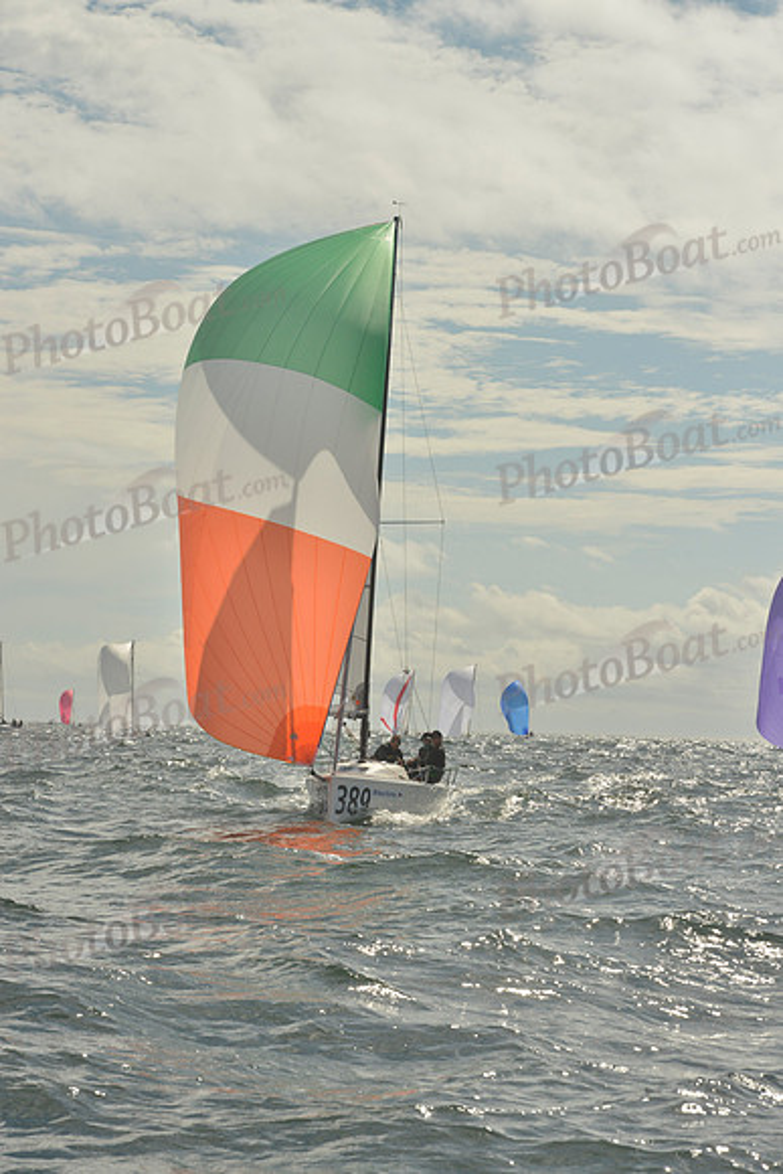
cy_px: 587
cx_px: 392
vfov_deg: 20.4
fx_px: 3260
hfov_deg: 13.7
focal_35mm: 100
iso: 400
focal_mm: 100
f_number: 13
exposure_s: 1/1250
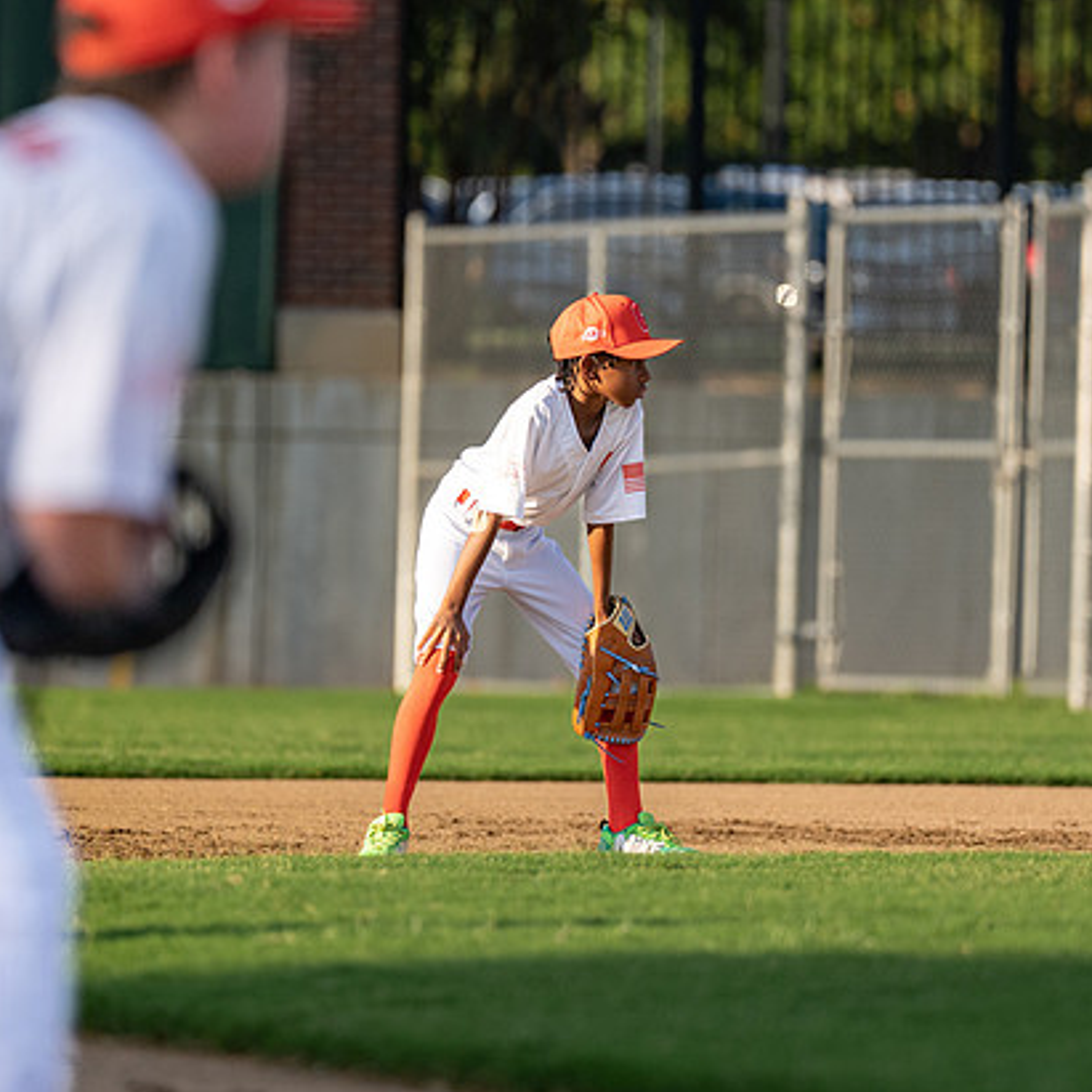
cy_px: 533
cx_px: 600
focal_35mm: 433
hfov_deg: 4.0
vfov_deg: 4.0
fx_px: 15454
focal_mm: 200
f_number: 2.8
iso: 320
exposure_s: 1/3200
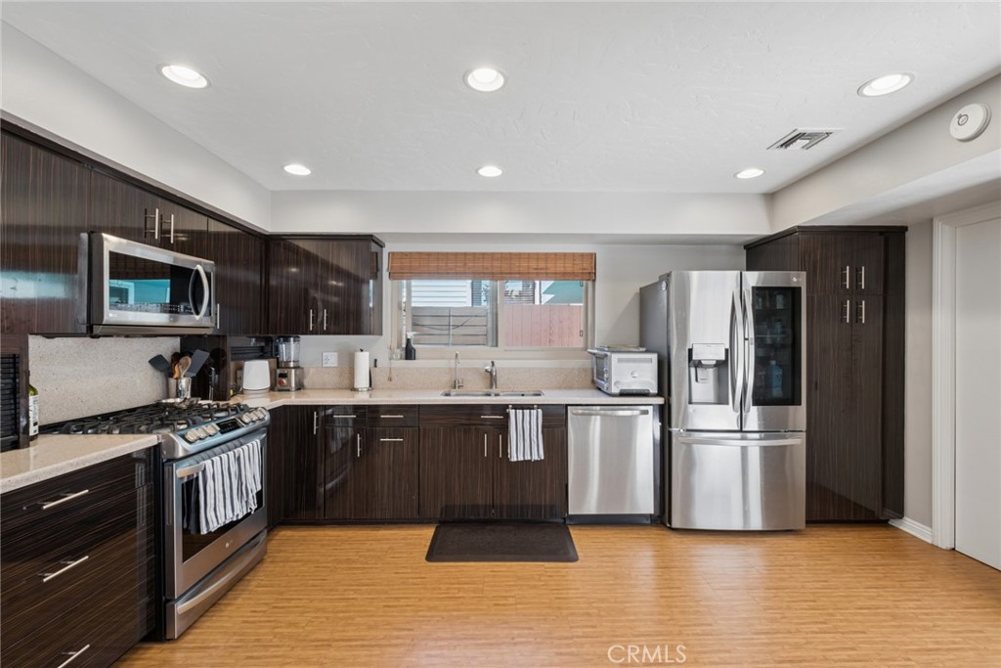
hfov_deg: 100.4
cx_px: 500
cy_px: 334
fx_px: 417
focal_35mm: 15
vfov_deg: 77.3
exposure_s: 1/9
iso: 200
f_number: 8
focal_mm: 10
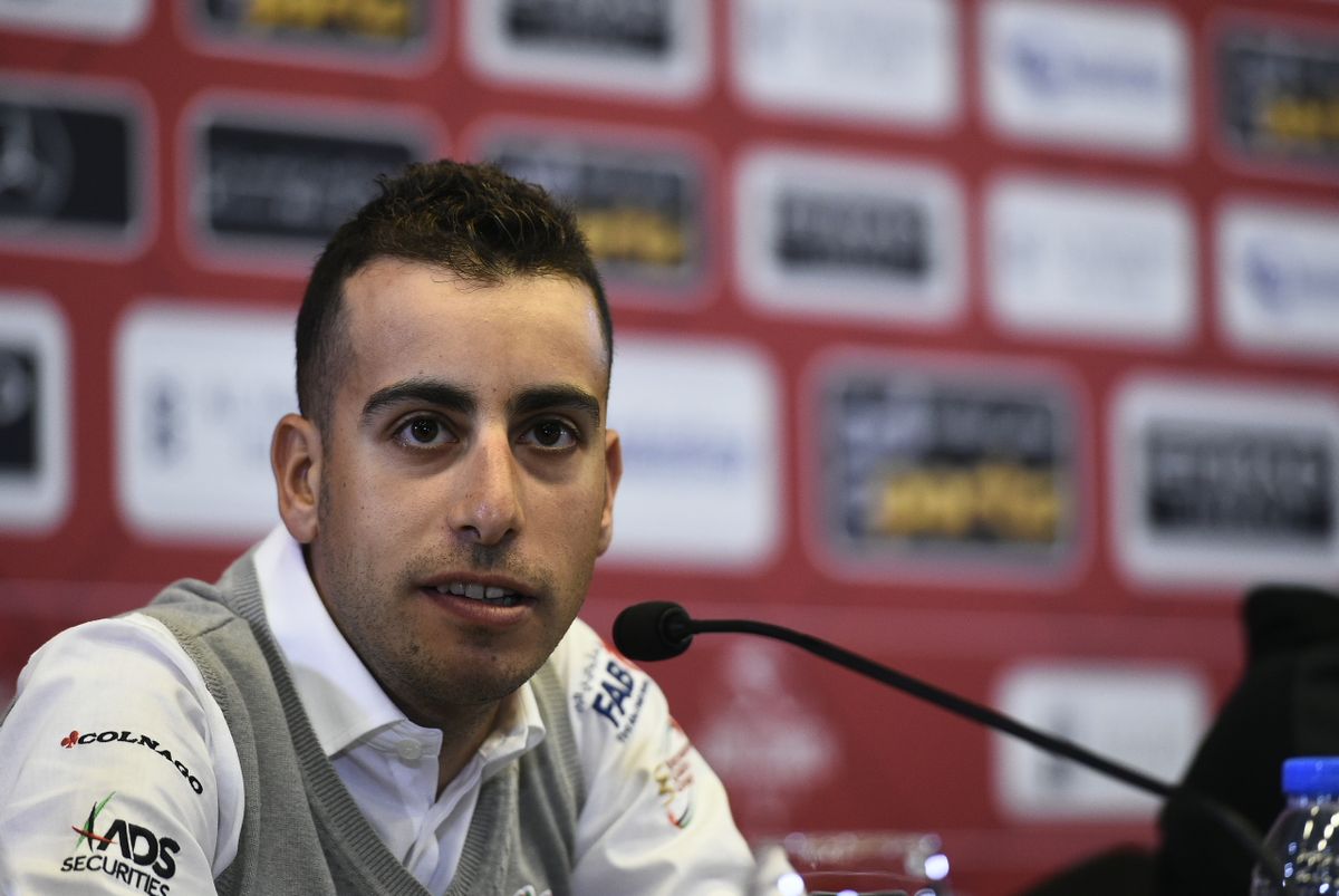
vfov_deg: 6.9
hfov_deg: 10.3
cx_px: 670
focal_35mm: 200
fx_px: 7447
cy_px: 448
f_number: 3.5
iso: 4000
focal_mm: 200
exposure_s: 1/400
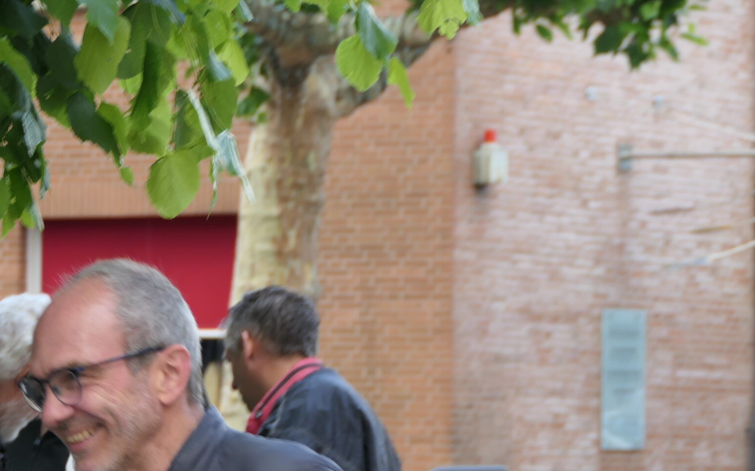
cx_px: 167
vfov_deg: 5.9
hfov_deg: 9.5
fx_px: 4547
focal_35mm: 221
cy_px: 407
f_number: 4.2
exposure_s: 1/125
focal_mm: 47.4
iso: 200
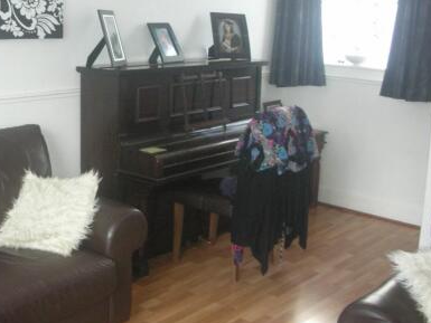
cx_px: 116
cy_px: 100
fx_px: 660
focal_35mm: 53
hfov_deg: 35.5
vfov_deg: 27.3
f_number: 3
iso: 200
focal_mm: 5.8
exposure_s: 1/14
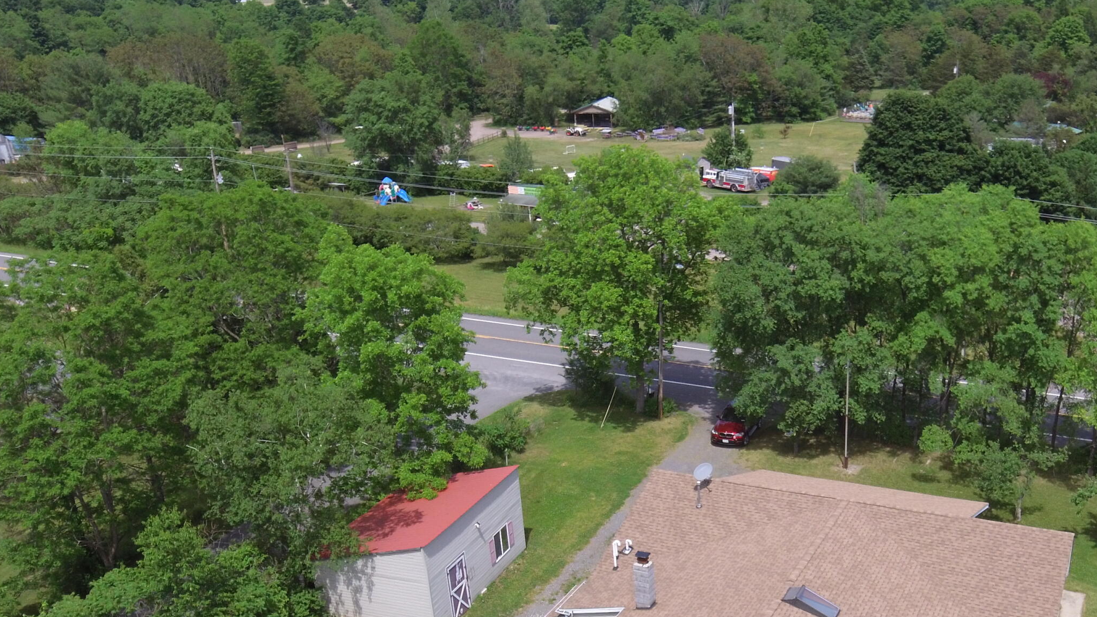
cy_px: 532
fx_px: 931
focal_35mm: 32
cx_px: 697
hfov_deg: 60.1
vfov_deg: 35.0
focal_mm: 3.61
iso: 100
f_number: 2.8
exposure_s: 1/993
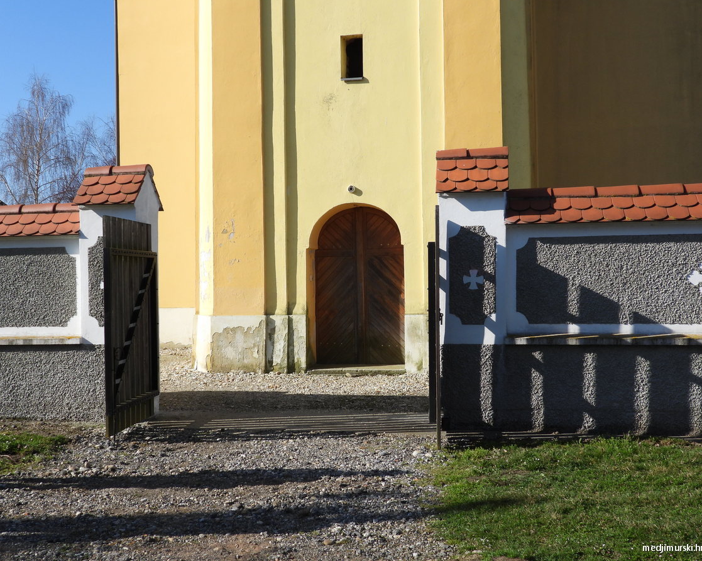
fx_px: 893
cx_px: 332
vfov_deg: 34.9
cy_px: 279
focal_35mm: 43
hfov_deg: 42.9
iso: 100
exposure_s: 1/1250
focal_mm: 7.4
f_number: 3.2
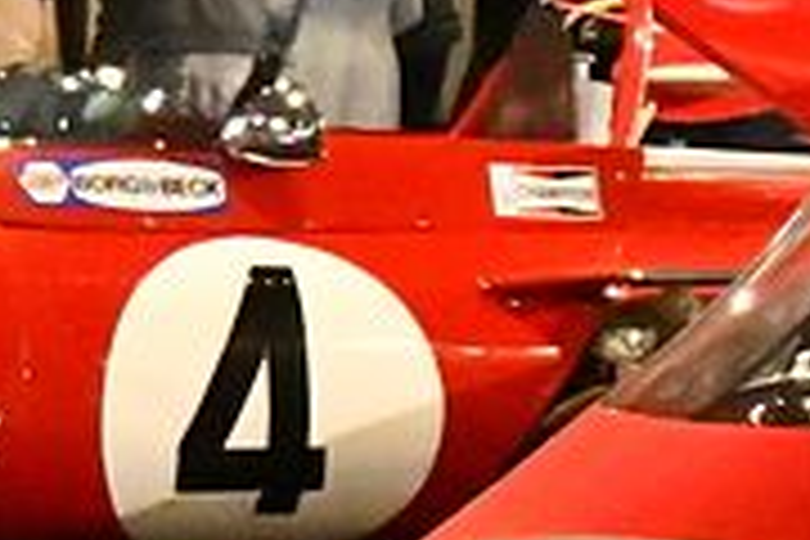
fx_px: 5400
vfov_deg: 5.7
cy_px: 36
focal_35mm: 240
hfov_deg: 8.6
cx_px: 225
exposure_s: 1/50
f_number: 16
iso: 14400
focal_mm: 24
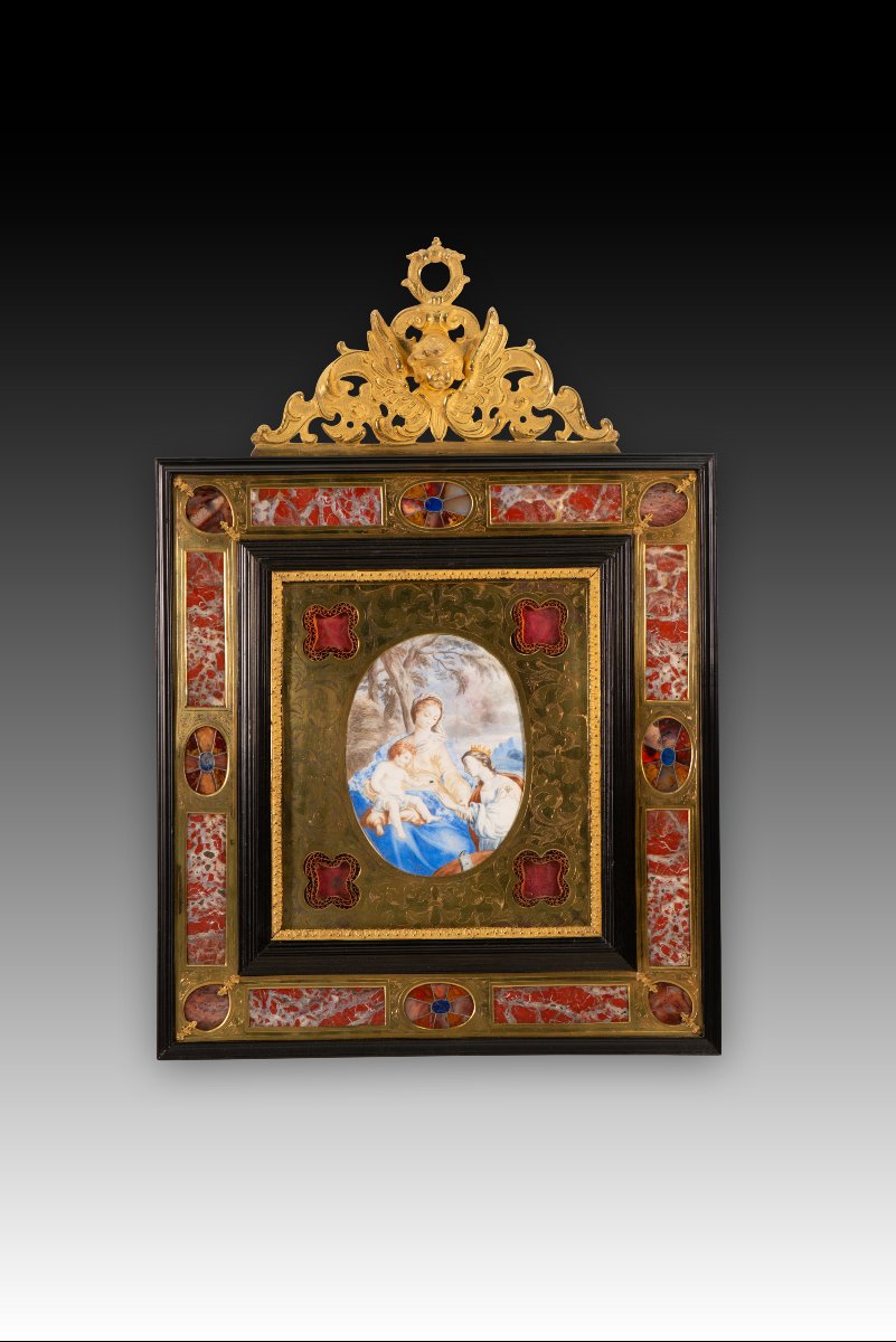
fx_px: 3916
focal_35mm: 105
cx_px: 448
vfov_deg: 19.4
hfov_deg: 13.1
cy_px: 671
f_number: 6.3
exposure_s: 1/3
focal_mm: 105
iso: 100
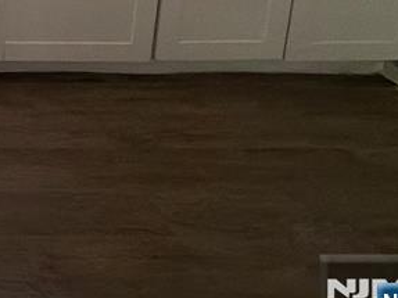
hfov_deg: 24.9
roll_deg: +1.0
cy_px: -211
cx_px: -250
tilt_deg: -9.3
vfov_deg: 21.4
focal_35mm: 50
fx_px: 575
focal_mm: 2.22
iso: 160
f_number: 2.2
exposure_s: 1/60
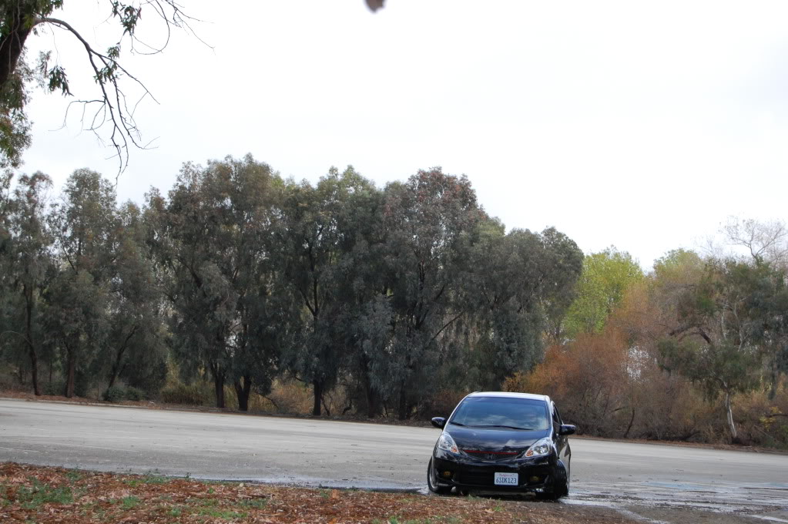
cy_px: 262
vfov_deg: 16.5
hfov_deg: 24.6
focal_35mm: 82
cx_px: 394
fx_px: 1804
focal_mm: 55
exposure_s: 1/1000
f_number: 5.6
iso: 800
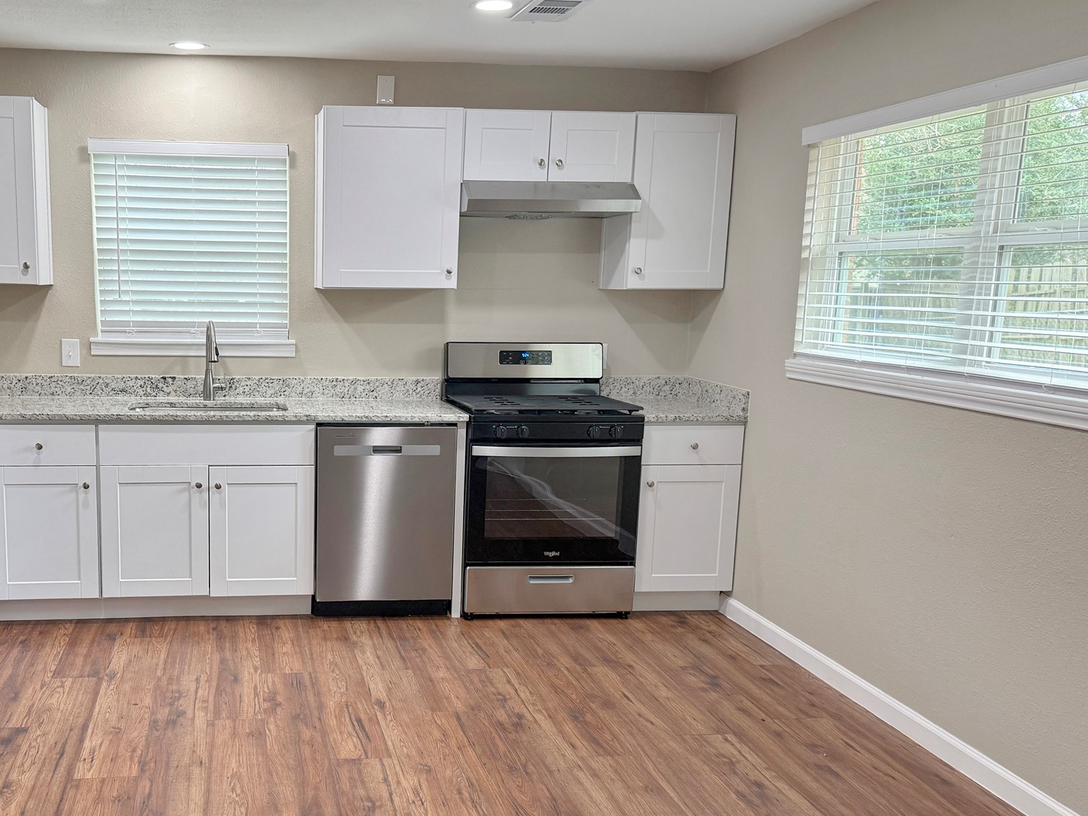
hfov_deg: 52.6
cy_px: 489
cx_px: 338
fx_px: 1069
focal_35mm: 34
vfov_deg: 41.6
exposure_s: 1/120
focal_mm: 6.76
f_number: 1.78
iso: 160
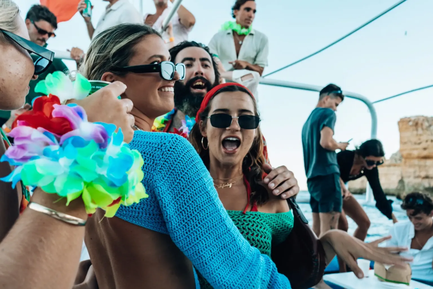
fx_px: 337
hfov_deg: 65.5
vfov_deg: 46.4
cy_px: 144
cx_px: 216
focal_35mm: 28
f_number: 5.6
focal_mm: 28
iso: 400
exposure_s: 1/200
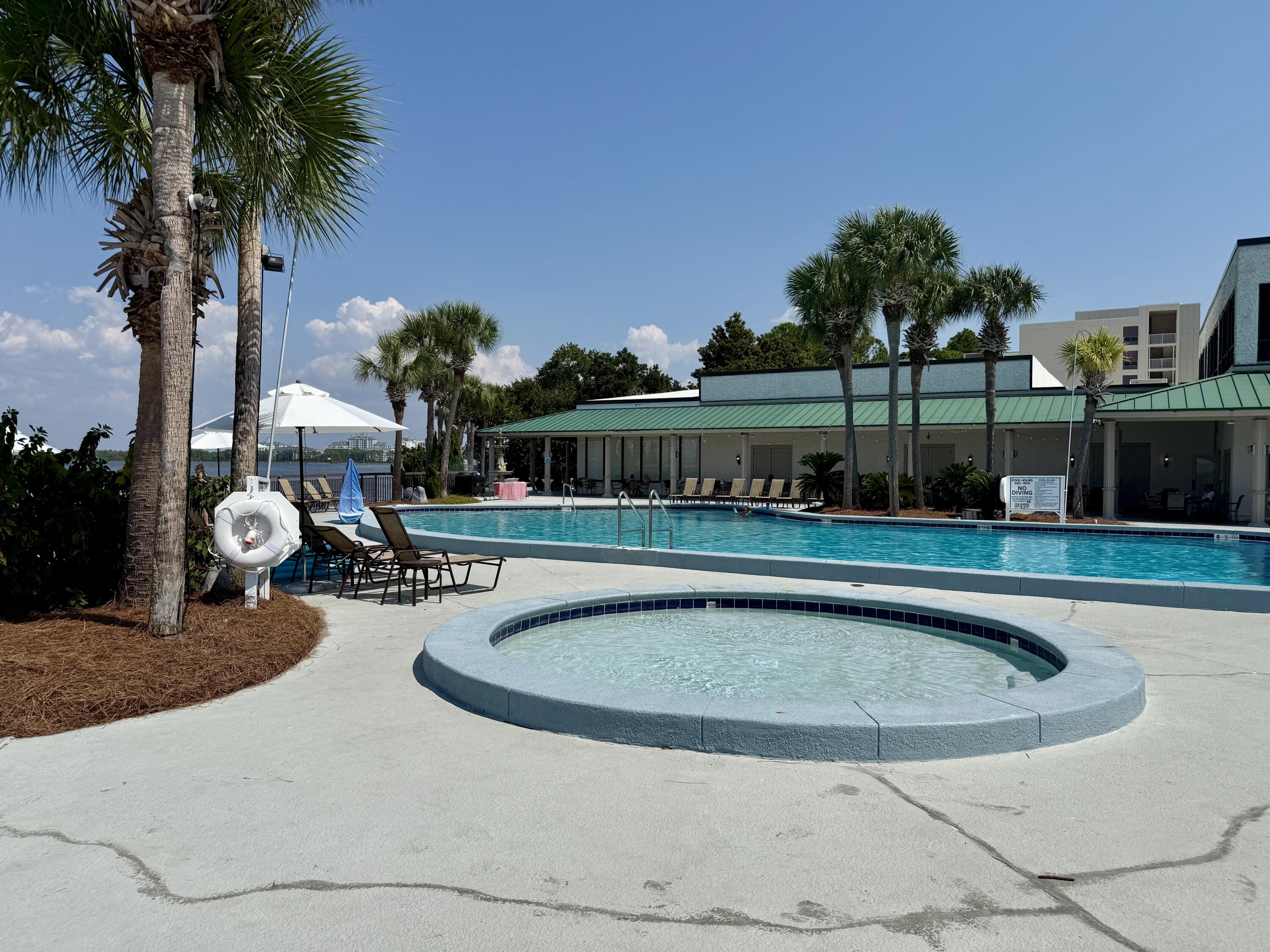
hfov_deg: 71.6
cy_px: 476
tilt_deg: -0.4
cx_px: 635
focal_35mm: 24
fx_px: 881
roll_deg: -0.8
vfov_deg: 56.8
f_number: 1.78
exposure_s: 1/10309
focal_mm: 6.76
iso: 80
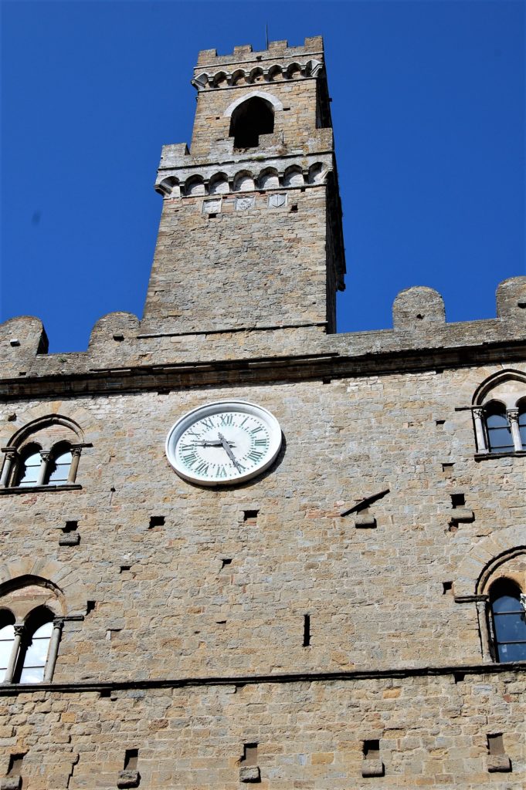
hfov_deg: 23.7
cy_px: 395
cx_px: 263
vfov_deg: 35.1
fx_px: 1251
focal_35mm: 57
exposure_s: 1/400
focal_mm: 38
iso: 200
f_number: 10
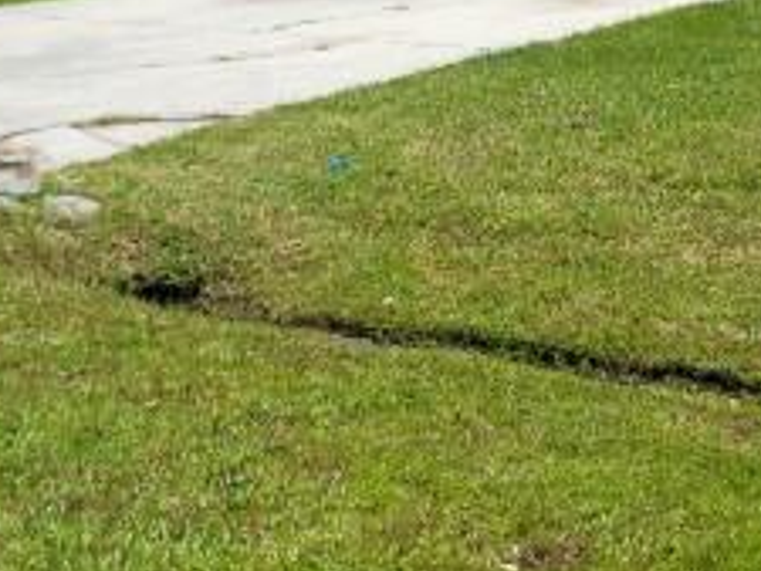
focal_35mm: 89
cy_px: -20
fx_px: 1958
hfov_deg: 22.0
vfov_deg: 16.2
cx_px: 382
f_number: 1.8
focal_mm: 7
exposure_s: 1/1354
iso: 20
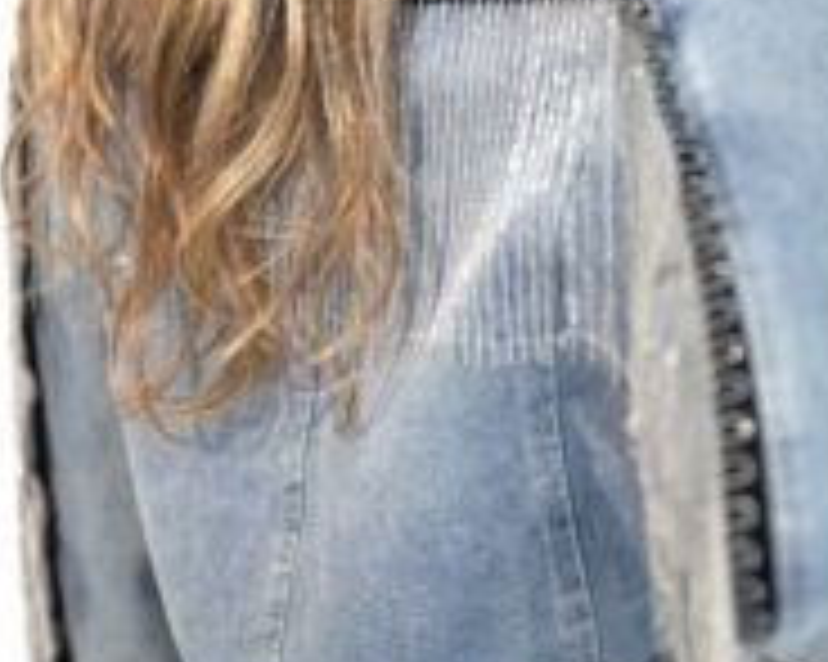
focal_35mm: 134
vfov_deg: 11.5
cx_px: 603
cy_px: 101
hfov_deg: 14.3
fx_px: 3282
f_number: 1.6
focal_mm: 50
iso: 800
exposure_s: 1/2000
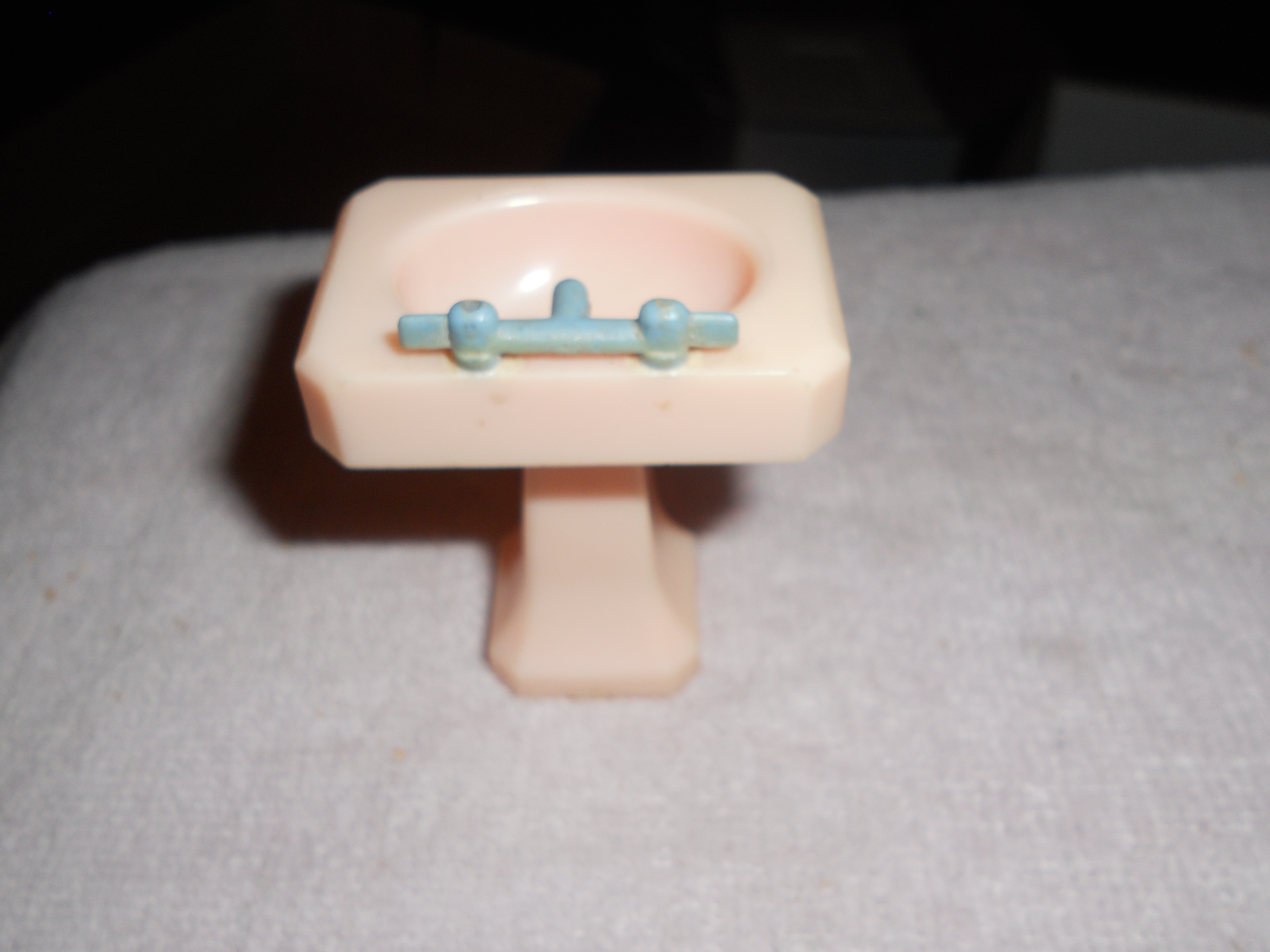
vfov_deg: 44.2
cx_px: 635
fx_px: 1174
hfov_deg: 56.8
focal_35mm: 32
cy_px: 476
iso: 80
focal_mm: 5.8
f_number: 8.8
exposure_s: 1/25
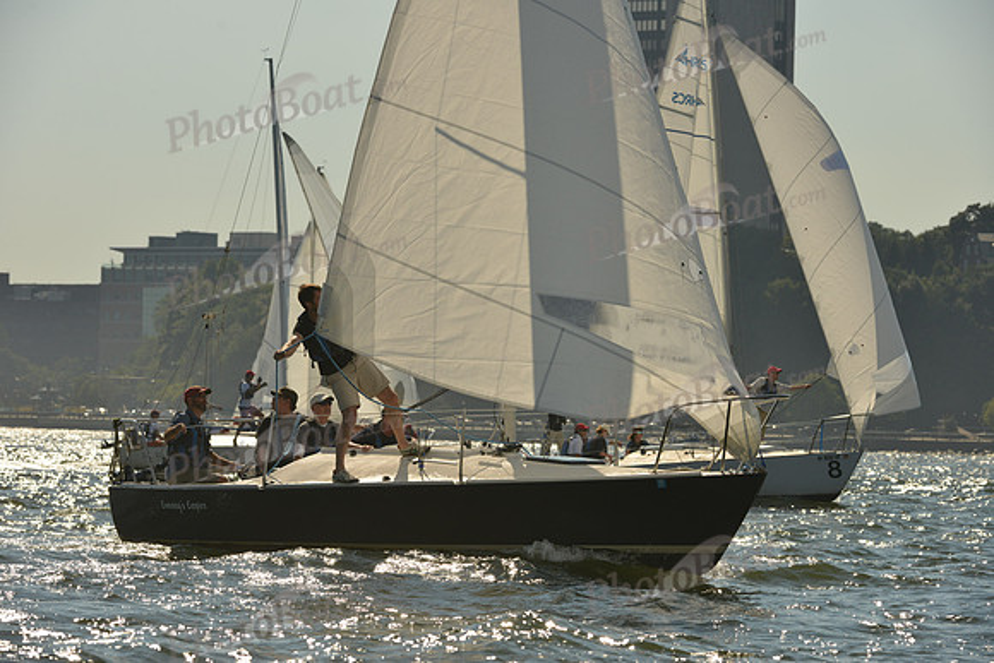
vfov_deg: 6.9
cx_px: 497
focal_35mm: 200
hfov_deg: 10.3
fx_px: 5523
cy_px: 332
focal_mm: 200
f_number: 9
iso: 320
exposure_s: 1/1600
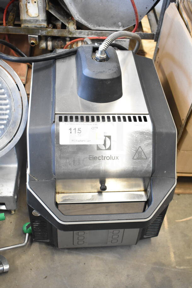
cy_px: 144
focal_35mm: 38
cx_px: 96
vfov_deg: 51.3
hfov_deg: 35.5
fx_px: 300
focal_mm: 25
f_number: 4
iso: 2800
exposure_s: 1/40
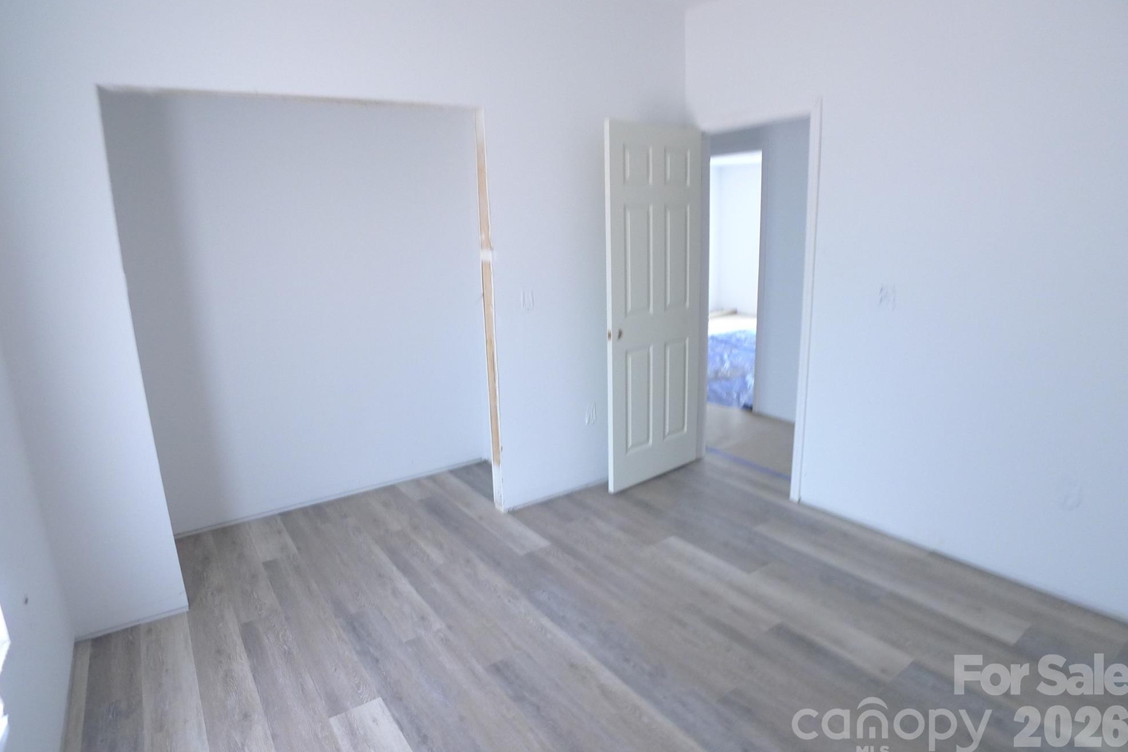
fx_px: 783
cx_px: 550
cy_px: 376
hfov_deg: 71.5
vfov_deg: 51.3
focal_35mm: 25
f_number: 2
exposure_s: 1/10
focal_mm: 5.1
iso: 400
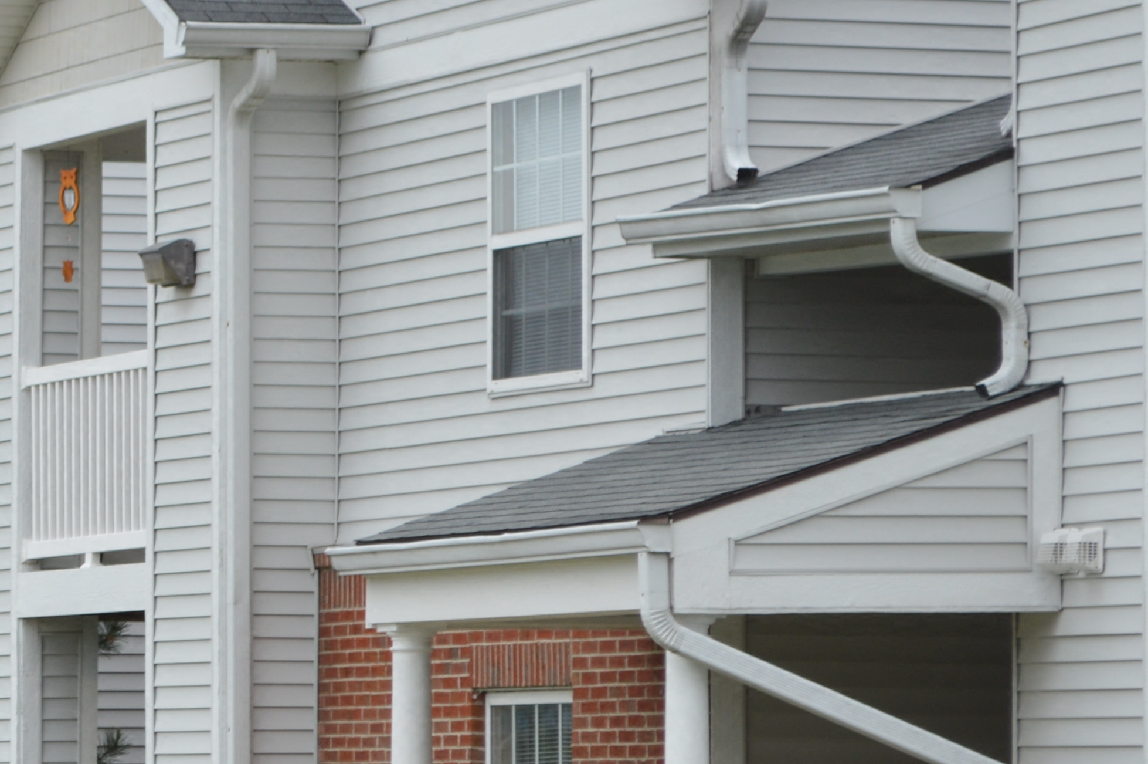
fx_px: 8078
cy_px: 499
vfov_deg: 5.4
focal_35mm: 254
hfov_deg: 8.1
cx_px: -126
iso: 100
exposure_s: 1/160
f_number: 6.3
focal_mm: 55
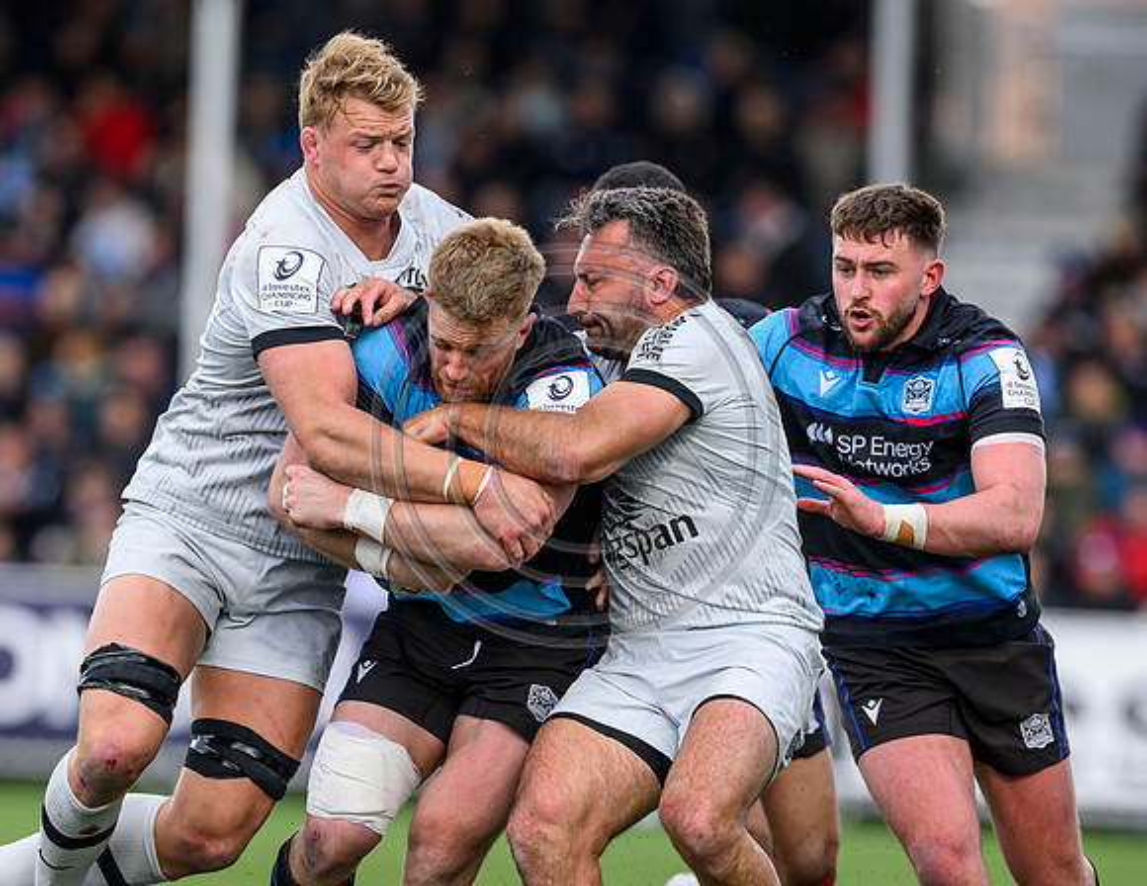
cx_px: 552
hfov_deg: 3.2
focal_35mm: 622
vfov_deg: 2.4
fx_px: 20846
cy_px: 626
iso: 500
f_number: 4
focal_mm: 400
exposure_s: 1/1600
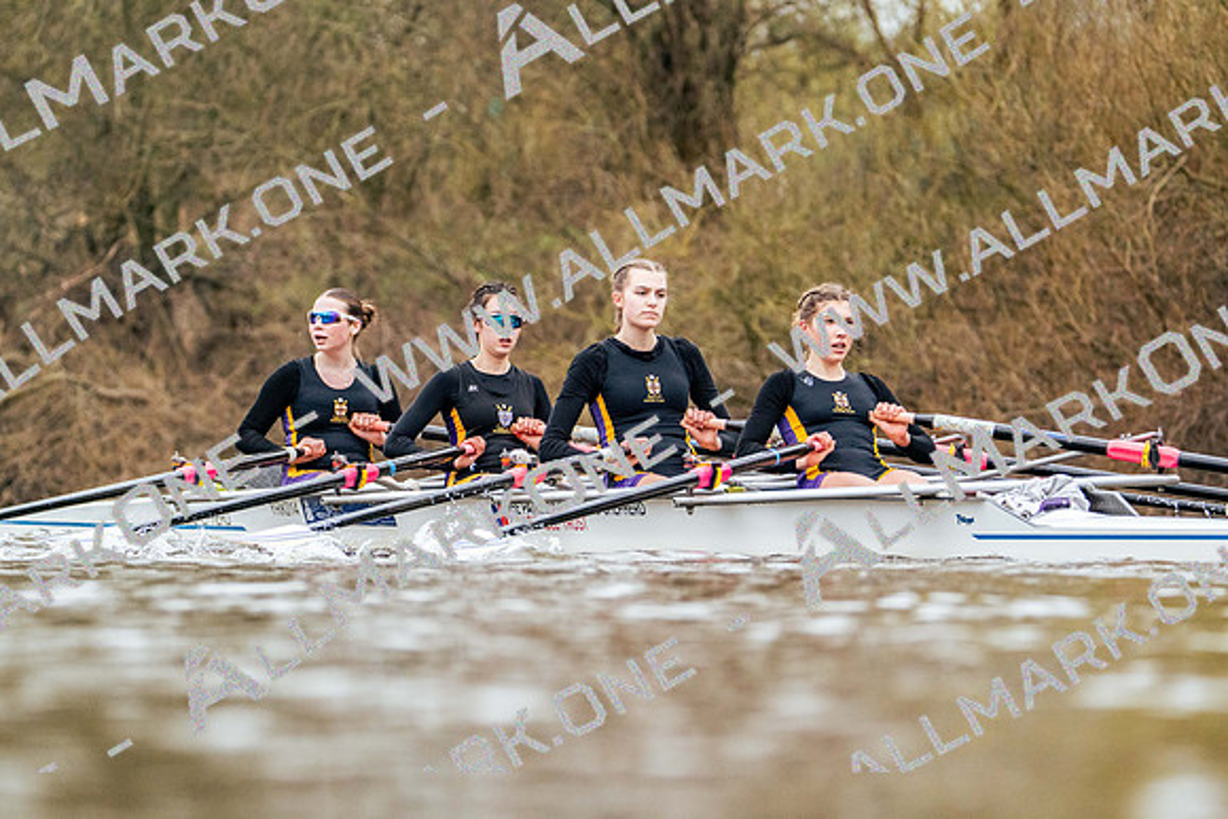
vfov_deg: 4.5
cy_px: 410
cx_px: 614
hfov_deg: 6.7
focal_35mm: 306
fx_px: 10440
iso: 5000
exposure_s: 1/2000
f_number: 6.3
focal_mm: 306
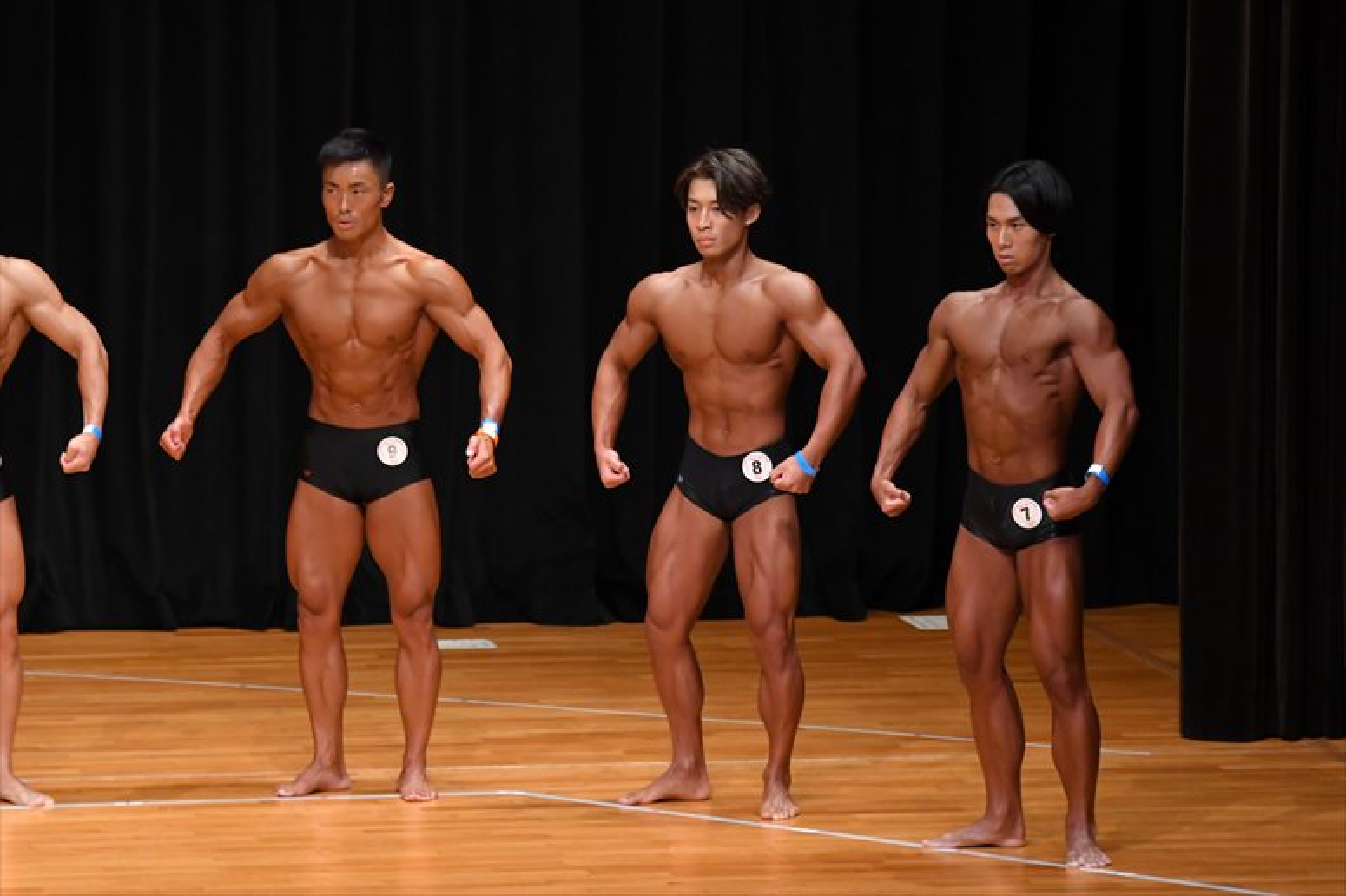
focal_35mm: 255
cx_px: 673
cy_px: 448
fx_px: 9530
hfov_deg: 8.1
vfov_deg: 5.4
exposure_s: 1/400
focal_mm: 170
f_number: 5.6
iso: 4000
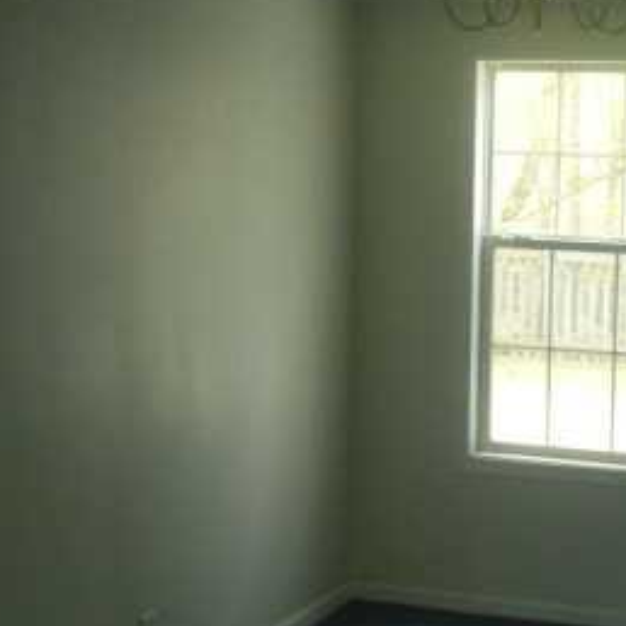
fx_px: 1616
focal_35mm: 79
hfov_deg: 21.4
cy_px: 449
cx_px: 580
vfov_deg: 21.8
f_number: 2.8
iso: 200
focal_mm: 6.3
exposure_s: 1/80
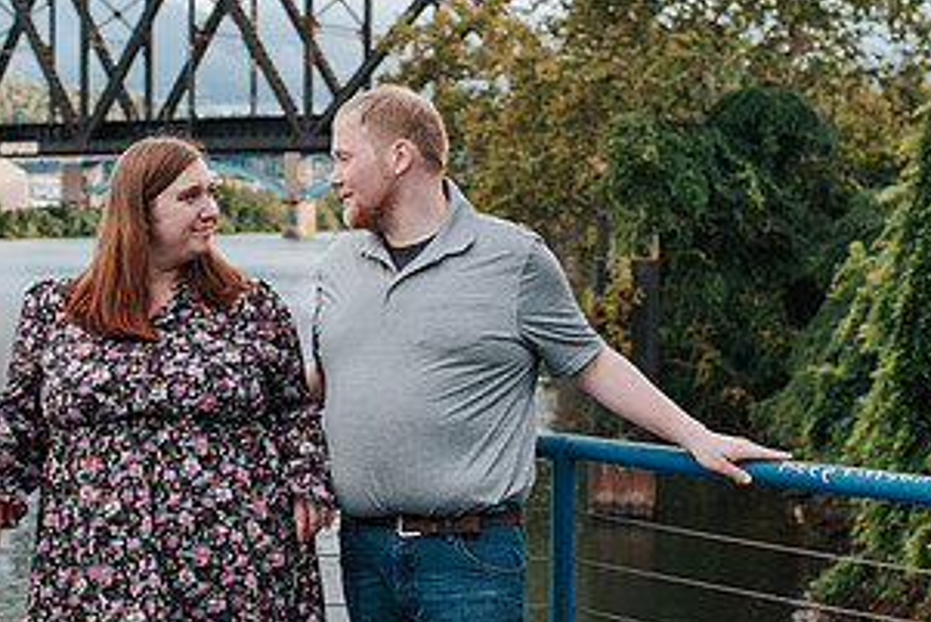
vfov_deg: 19.8
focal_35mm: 69
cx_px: 285
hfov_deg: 29.0
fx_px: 1785
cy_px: 296
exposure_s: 1/400
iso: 280
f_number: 3.2
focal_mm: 35
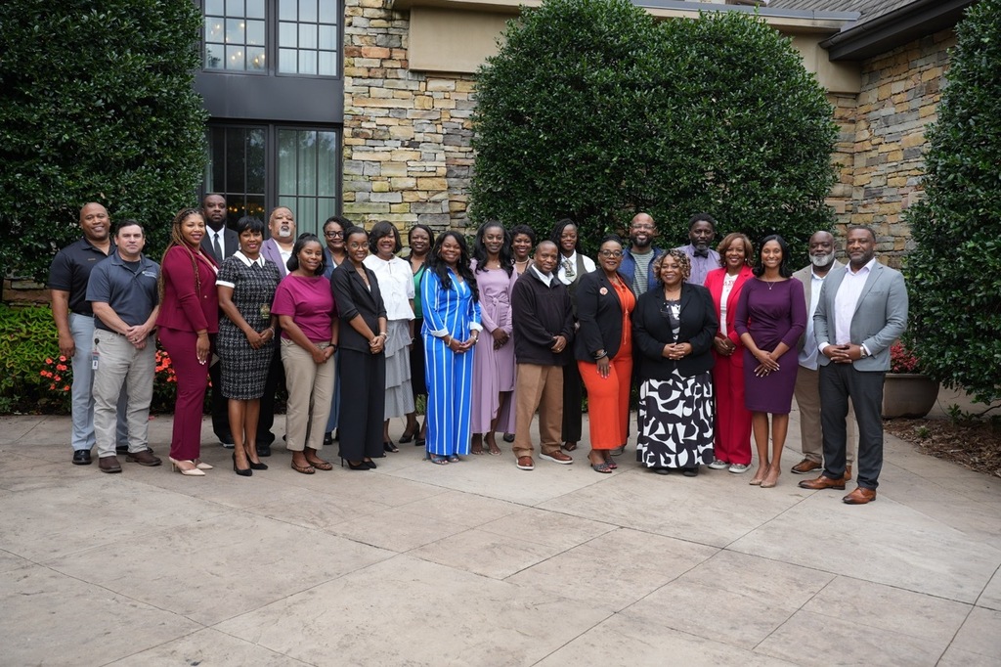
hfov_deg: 54.4
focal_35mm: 35
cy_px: 334
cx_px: 500
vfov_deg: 37.8
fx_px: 973
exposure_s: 1/100
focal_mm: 35
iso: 100
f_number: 4.5
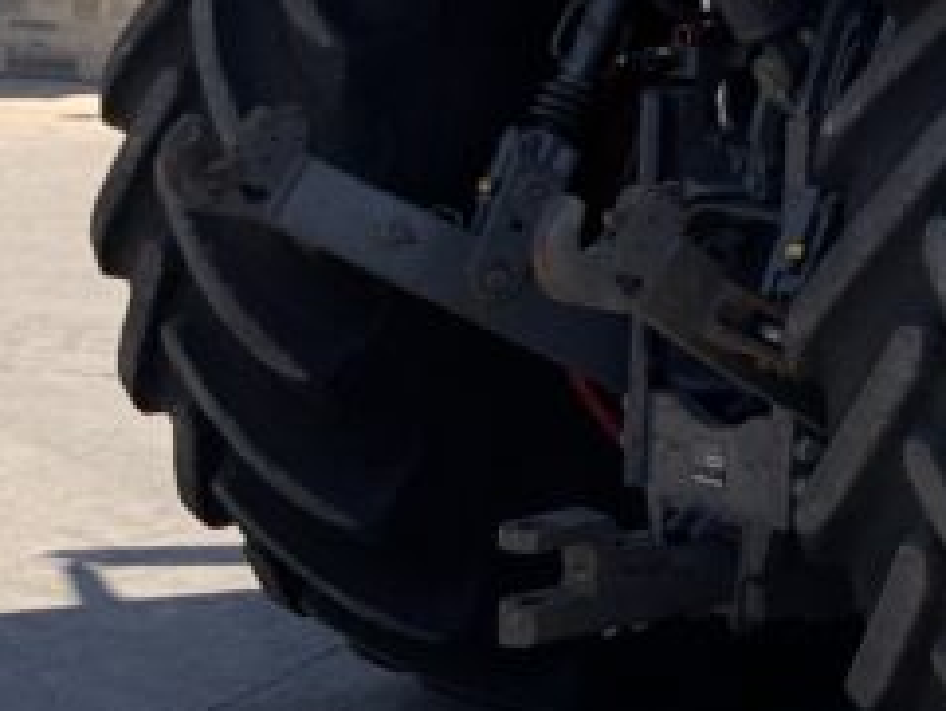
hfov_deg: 14.2
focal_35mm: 123
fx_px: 3363
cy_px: -79
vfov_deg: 11.9
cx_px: 1684
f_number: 1.8
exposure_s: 1/1534
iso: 16
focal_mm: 3
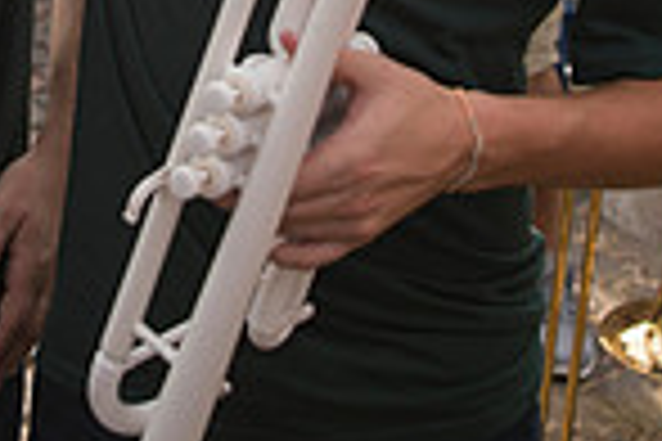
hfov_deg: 21.1
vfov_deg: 13.1
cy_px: -326
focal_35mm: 95
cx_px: 90
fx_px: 1747
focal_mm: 24
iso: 250
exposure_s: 1/2000
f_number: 2.8
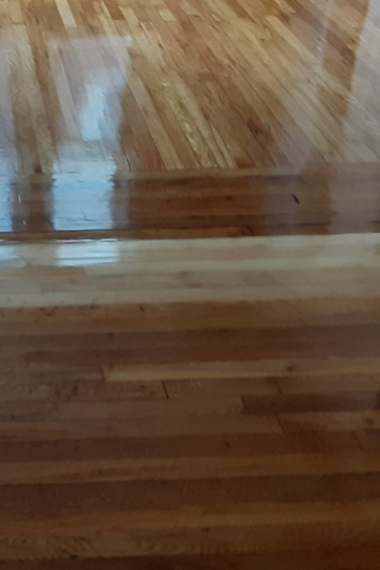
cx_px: -22
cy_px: 227
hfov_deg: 24.1
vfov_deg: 37.4
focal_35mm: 53
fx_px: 839
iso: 200
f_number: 1.9
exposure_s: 1/60
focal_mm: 2.91
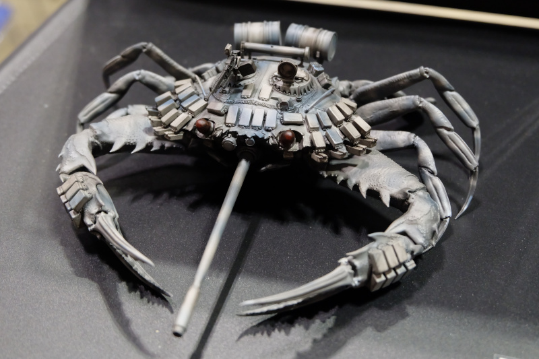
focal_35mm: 47
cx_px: 270
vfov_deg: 28.6
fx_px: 704
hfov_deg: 41.9
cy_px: 180
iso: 3200
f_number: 4.7
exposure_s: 1/27
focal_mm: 31
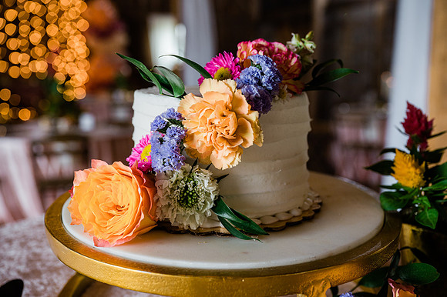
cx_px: 224
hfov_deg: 48.5
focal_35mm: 40
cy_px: 148
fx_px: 496
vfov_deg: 33.4
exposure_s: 1/200
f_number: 4.5
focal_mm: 40
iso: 320
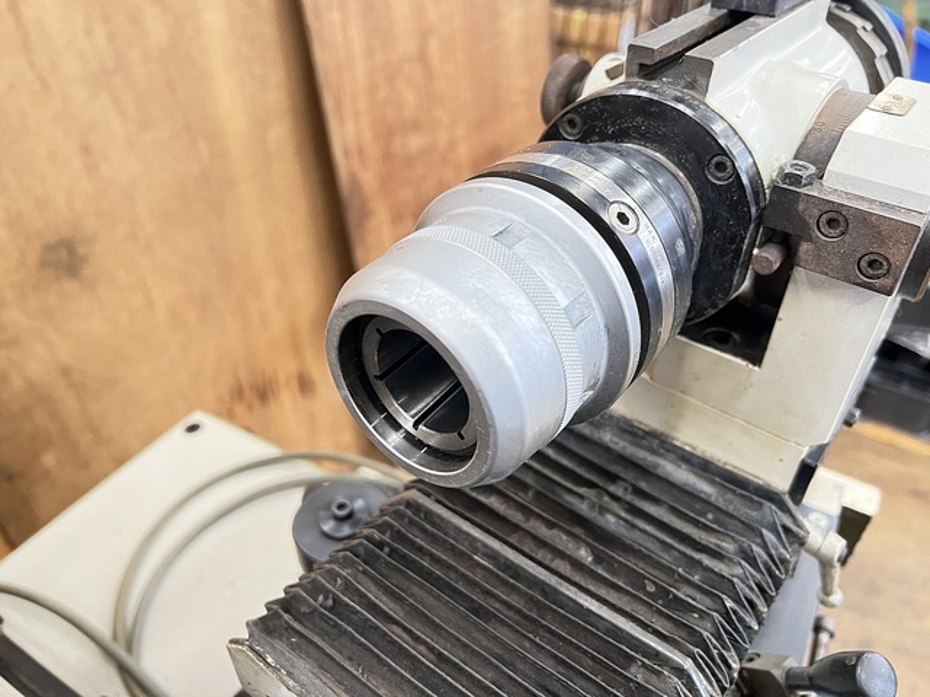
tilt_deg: -38.8
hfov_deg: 67.3
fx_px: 699
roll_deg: -0.3
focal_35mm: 26
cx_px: 465
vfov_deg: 53.1
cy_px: 348
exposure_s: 1/60
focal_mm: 5.7
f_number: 1.5
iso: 400
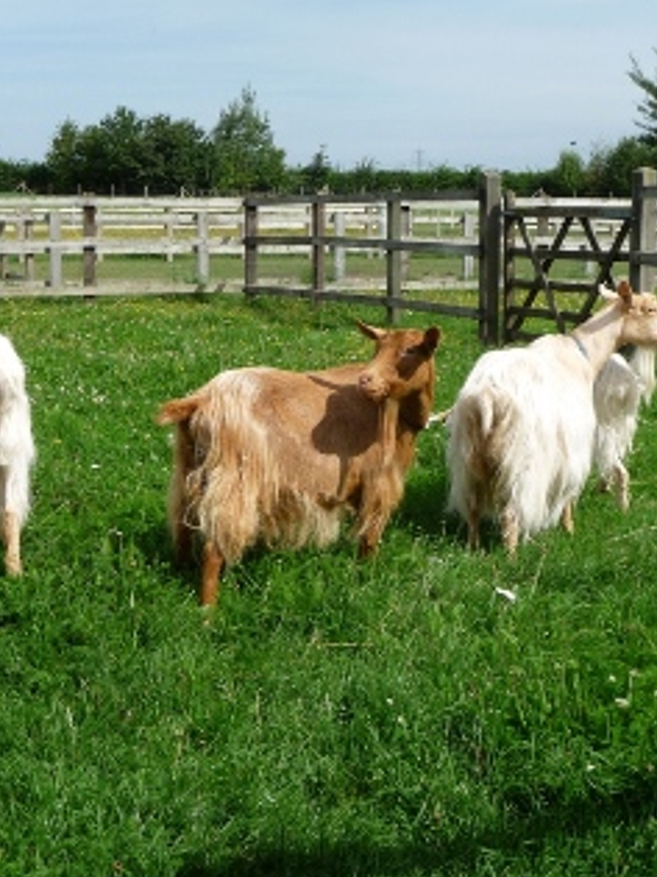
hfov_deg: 22.9
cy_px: 418
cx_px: 290
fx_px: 1621
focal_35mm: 64
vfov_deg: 30.3
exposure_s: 1/800
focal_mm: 7.6
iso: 100
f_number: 4.1
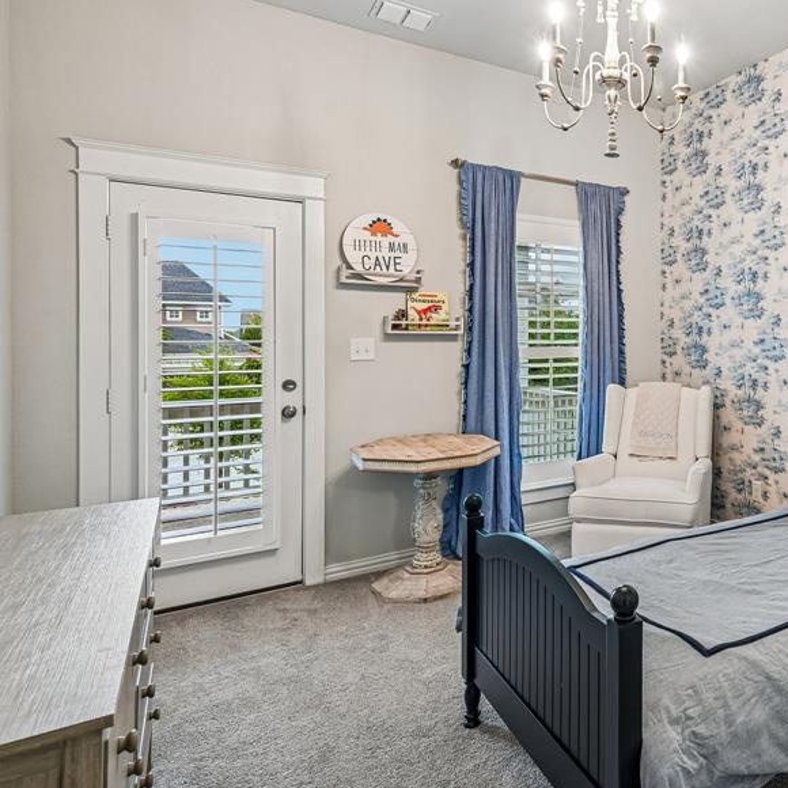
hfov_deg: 57.9
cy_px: 330
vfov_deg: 64.6
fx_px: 618
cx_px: 674
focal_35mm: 24
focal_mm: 16
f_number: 8
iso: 400
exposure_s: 1/8
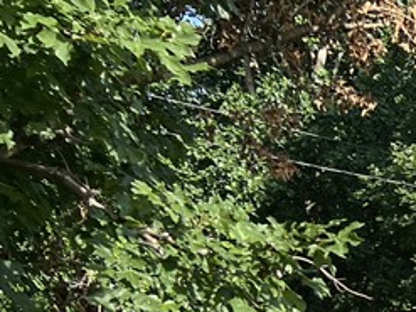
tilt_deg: -5.8
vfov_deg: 12.4
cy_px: 577
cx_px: 827
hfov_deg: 14.9
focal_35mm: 108
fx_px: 1297
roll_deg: +0.8
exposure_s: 1/1838
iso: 50
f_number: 1.5
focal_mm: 5.7
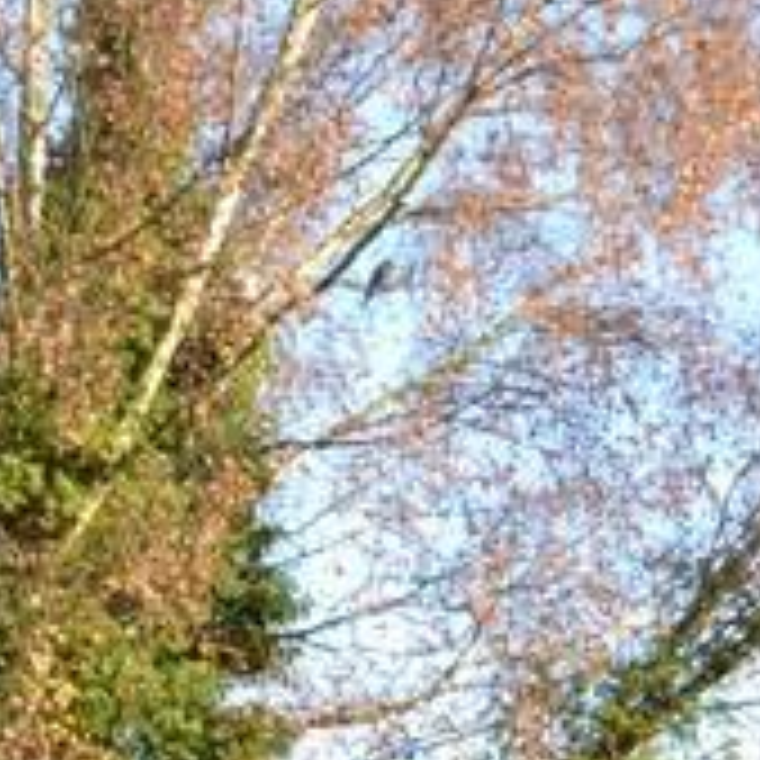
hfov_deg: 15.2
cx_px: -297
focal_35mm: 108
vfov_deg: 14.2
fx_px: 2683
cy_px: 1369
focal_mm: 14
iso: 100
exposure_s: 1/200
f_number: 4.5
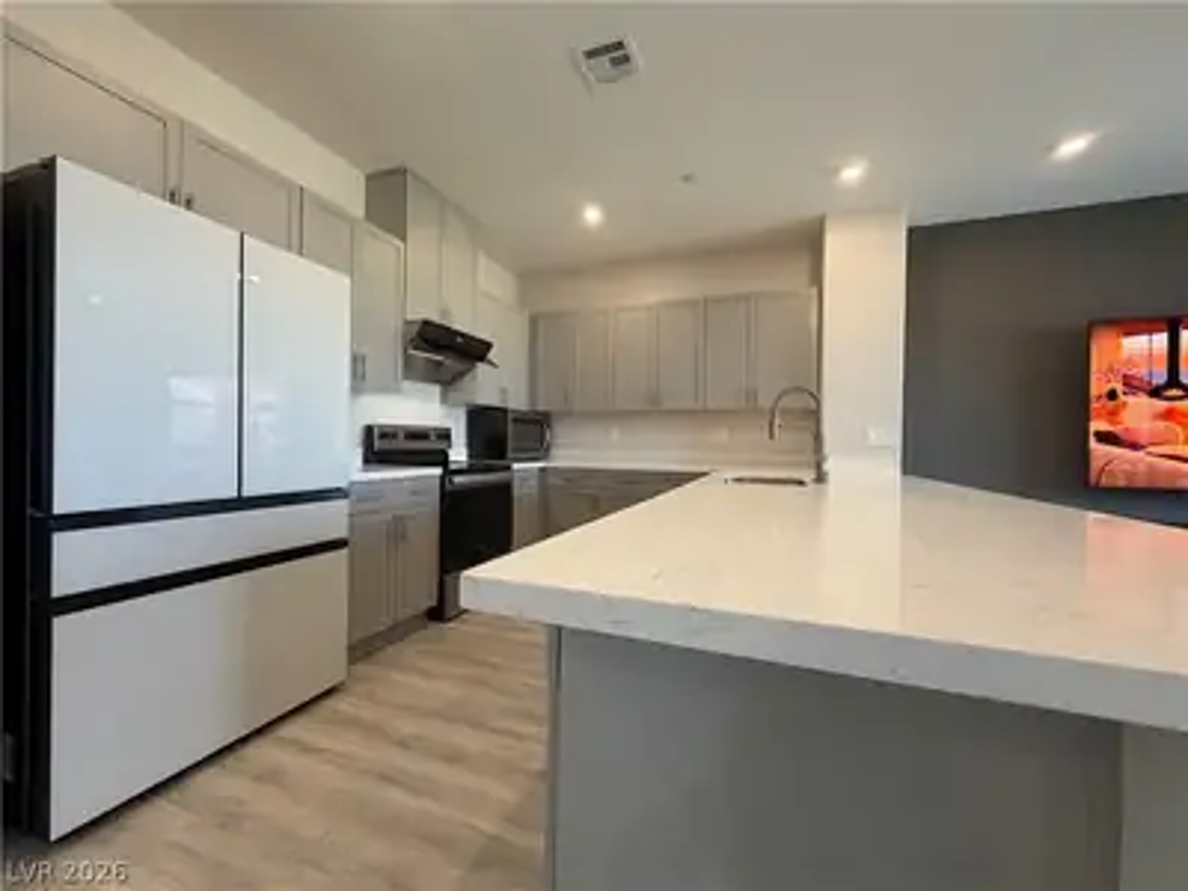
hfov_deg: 102.1
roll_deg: -1.2
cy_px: 446
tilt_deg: +0.0
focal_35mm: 14
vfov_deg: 85.7
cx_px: 594
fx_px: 480
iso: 160
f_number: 2.2
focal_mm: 2.22
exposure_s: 1/60
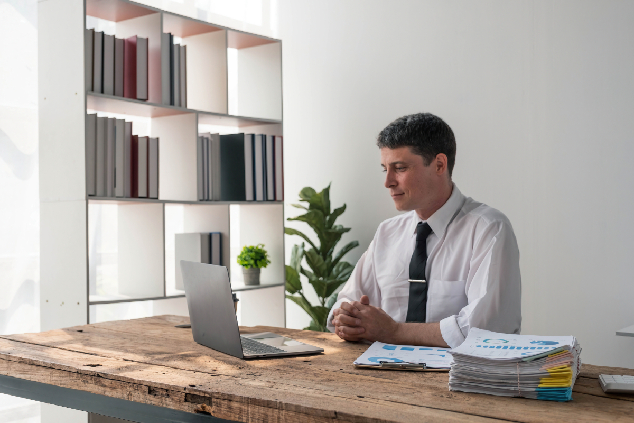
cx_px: 317
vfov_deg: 30.5
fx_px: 775
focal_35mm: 44
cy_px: 212
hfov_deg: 44.5
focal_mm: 29.2
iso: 250
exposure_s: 1/600
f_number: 2.8
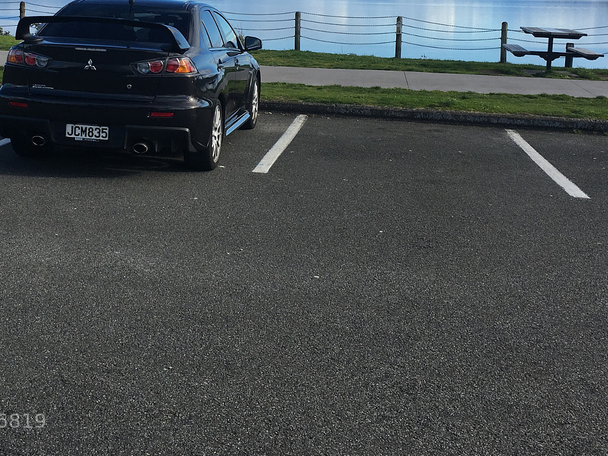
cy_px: 86
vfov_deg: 29.0
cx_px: 223
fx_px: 861
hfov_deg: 38.6
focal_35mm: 49
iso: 25
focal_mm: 4.15
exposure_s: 1/1026
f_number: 2.2
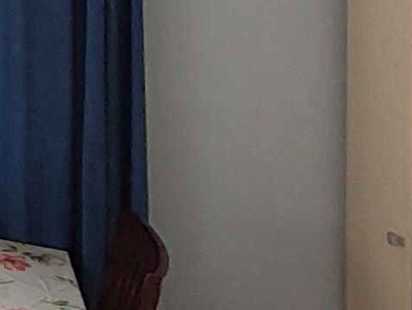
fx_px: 917
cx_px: -629
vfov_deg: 16.9
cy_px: -184
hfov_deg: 14.2
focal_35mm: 77
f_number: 2.2
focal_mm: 1.74
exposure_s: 1/50
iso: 80
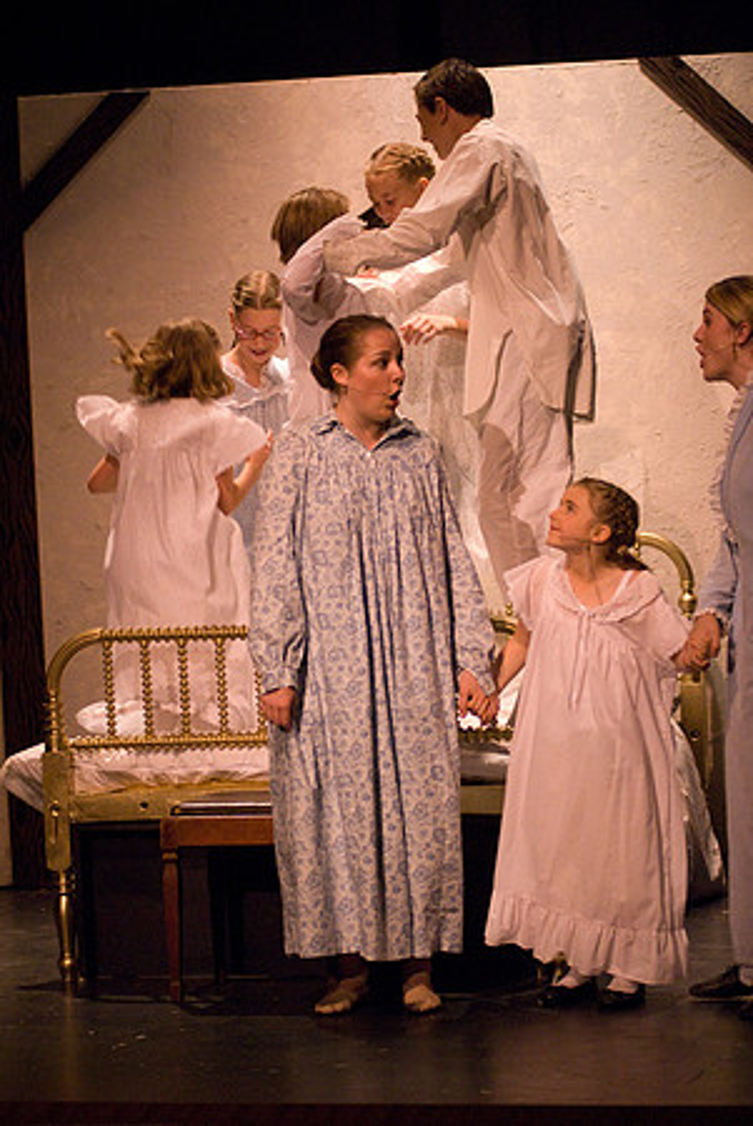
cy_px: 563
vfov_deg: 17.0
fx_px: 3756
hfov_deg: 11.4
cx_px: 376
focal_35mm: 120
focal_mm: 80
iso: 1600
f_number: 2.8
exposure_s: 1/160
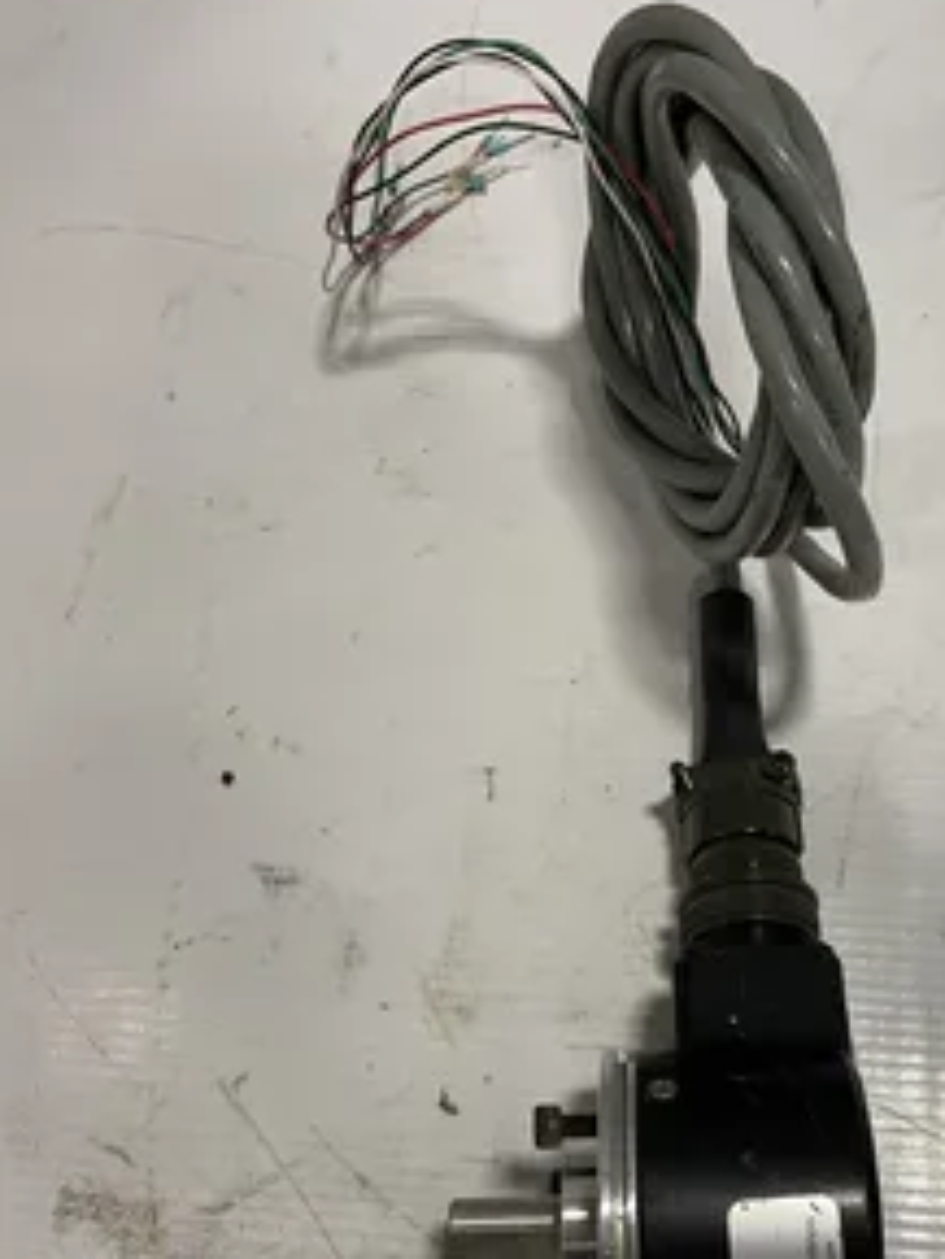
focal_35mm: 36
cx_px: 649
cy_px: 736
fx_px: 1309
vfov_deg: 51.1
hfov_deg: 39.1
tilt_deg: -67.7
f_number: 1.6
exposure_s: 1/60
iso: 100
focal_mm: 4.2
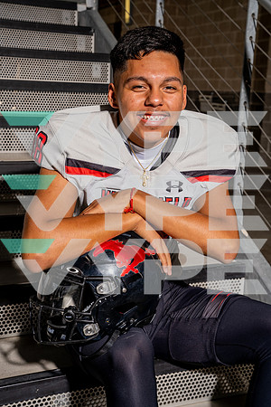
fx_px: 598
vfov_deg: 37.5
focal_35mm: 53
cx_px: 136
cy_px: 204
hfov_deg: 25.5
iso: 100
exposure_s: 1/250
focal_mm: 53
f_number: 8
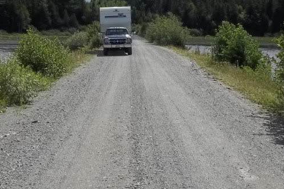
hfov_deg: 29.2
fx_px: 544
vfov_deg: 19.6
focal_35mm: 69
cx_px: 109
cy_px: 45
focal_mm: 5.7
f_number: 8.8
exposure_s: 1/200
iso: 64
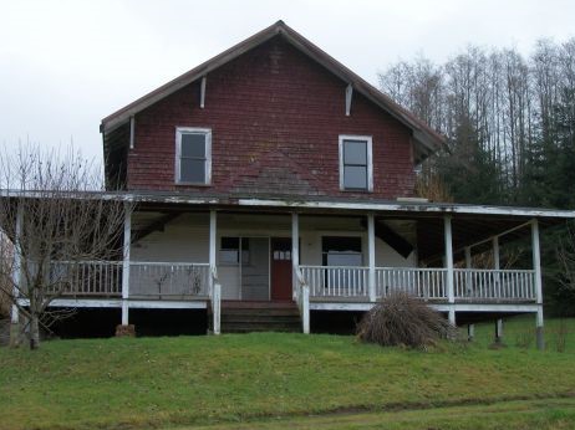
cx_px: 304
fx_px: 863
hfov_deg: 36.8
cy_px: 215
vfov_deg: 28.0
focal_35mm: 52
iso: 80
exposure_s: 1/60
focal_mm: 7.1
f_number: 3.2
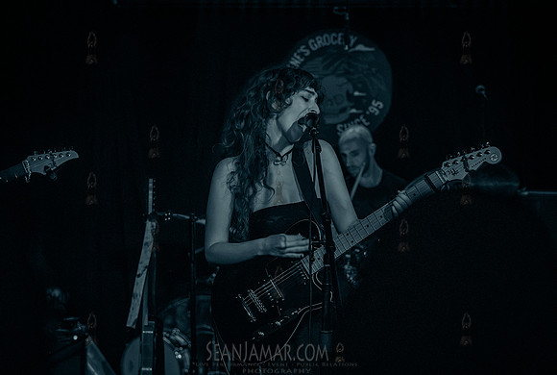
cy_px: 178
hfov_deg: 26.9
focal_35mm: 75
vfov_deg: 18.3
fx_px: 1165
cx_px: 261
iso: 16000
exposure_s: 1/320
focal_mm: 71
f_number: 3.2
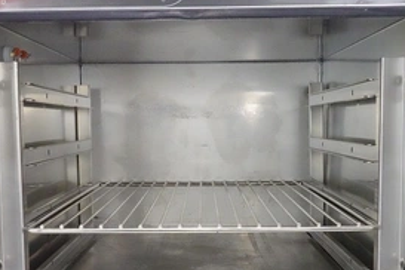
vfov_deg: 22.5
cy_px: 190
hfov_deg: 33.4
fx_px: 675
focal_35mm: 60
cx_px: 188
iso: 5000
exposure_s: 1/50
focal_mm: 15.28
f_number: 11
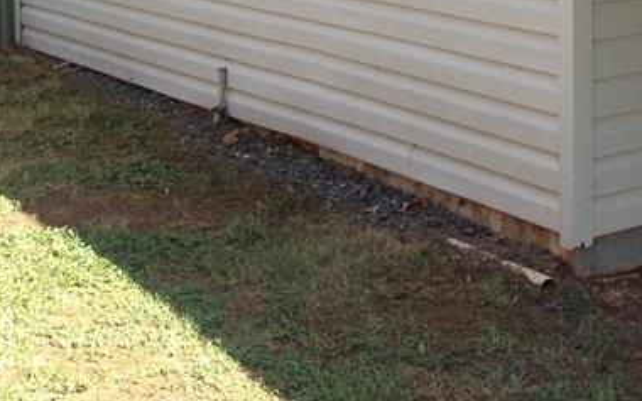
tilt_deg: -4.6
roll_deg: +0.6
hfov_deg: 19.5
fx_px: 1749
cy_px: -168
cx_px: 779
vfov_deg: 12.5
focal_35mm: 100
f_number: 2.4
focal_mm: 4.28
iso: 50
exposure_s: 1/262
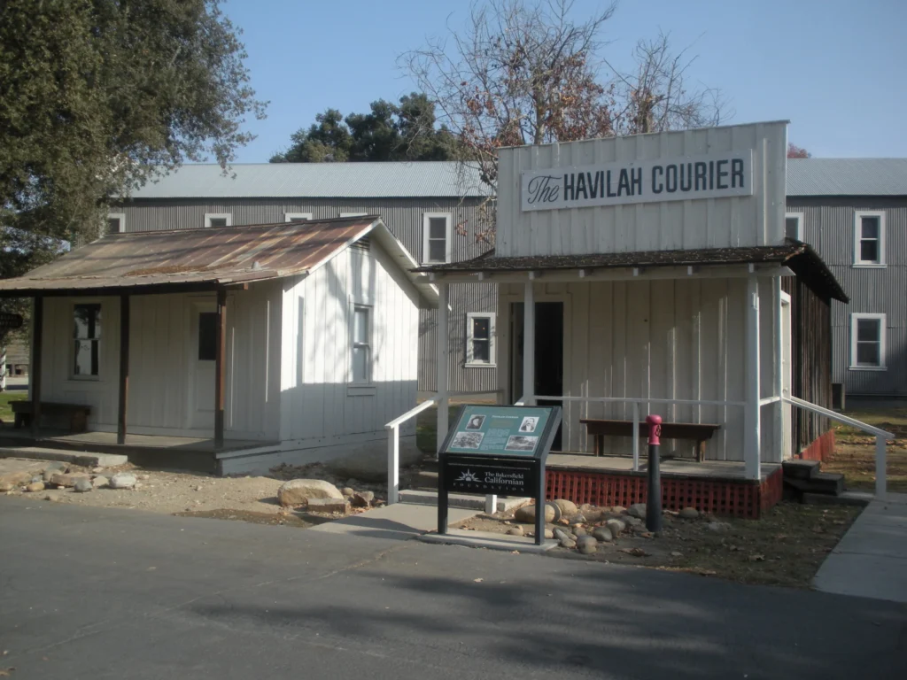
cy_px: 340
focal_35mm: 36
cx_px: 454
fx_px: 943
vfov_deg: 39.7
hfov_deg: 51.4
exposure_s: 1/573
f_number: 3.5
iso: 64
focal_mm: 6.3
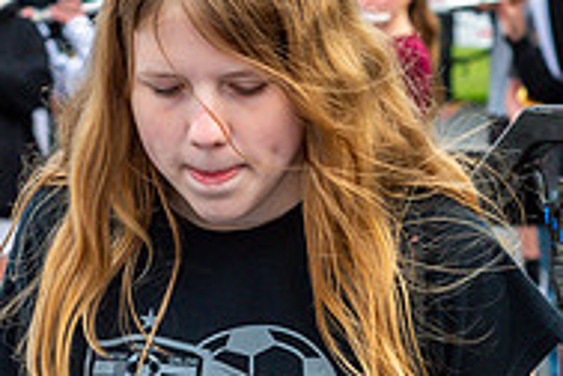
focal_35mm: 298
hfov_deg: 6.9
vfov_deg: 4.6
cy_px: 316
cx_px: 289
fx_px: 4660
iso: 1250
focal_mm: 85
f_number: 8
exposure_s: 1/400
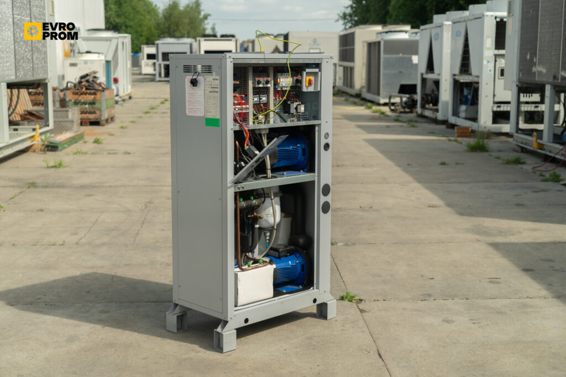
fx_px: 802
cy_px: 188
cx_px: 283
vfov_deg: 26.5
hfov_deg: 38.9
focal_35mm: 51
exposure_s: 1/400
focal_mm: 51
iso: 100
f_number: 4
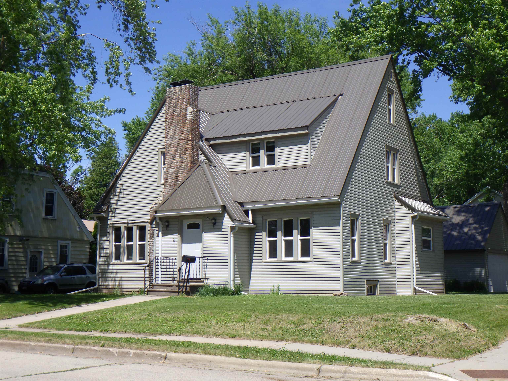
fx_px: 748
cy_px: 190
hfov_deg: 37.5
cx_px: 254
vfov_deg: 28.6
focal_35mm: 51
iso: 125
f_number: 5.3
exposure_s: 1/500
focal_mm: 9.1
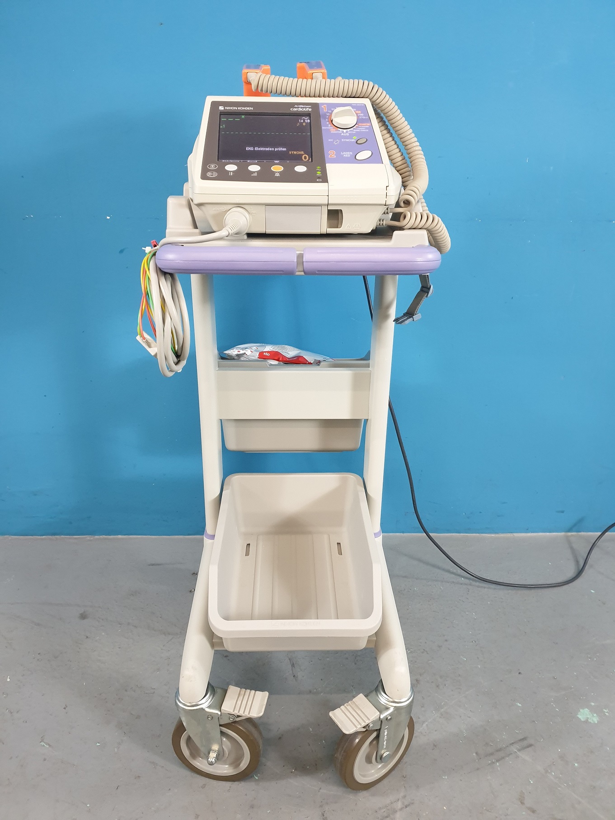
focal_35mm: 26
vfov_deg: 67.3
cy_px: 410
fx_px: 616
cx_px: 308
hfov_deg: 53.1
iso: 320
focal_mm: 4.3
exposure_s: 1/50
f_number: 1.5
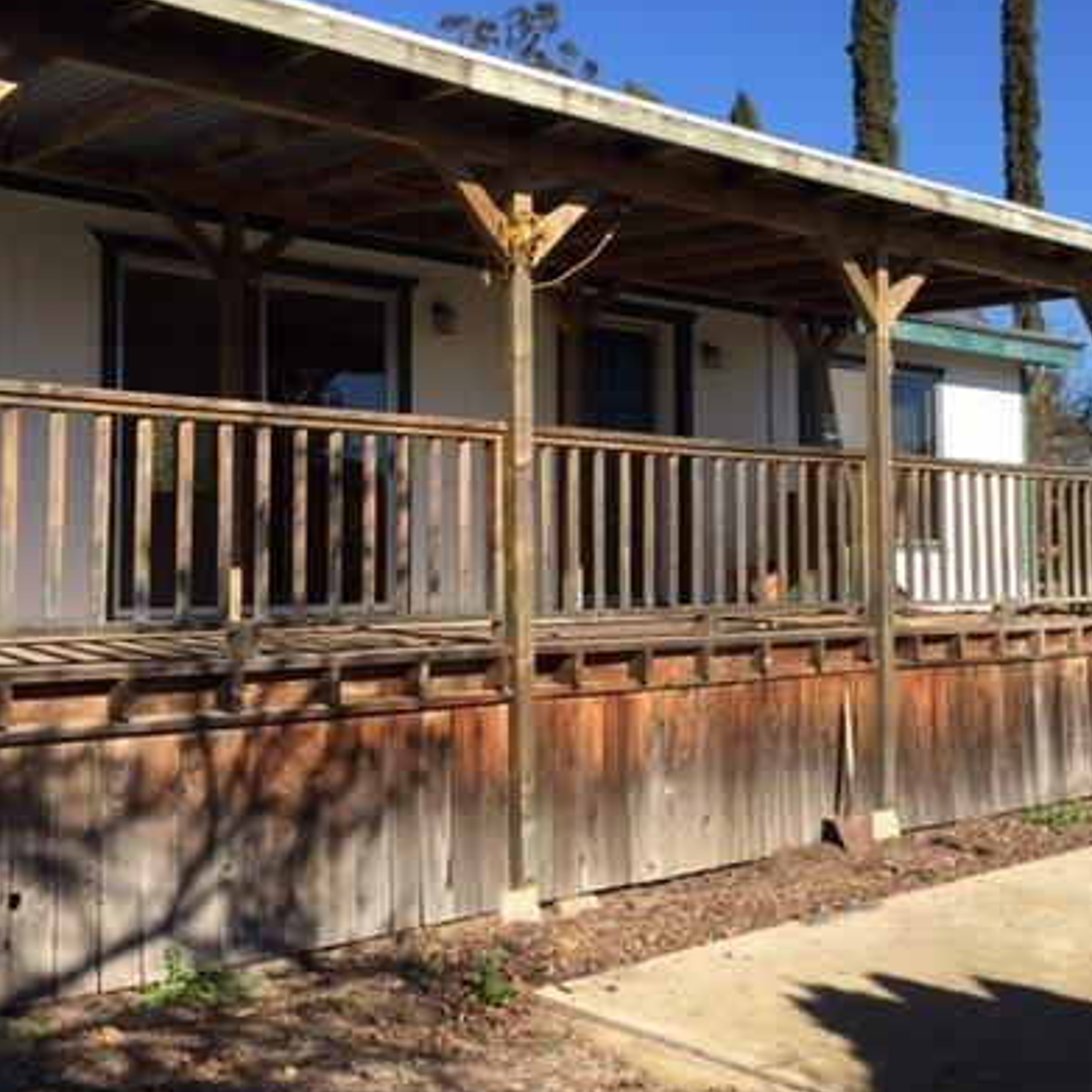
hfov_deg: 39.8
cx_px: 665
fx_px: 1499
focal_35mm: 42
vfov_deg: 40.0
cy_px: 480
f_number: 2.2
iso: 32
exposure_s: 1/1412
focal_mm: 4.15
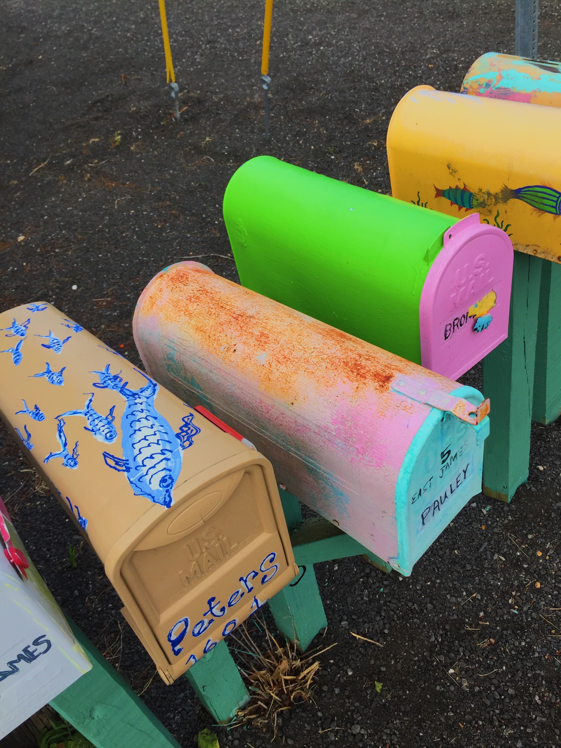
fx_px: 627
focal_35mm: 29
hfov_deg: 48.2
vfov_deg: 61.7
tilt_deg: -41.6
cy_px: 374
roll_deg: +17.0
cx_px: 280
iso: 40
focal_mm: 4.15
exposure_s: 1/60
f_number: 2.2
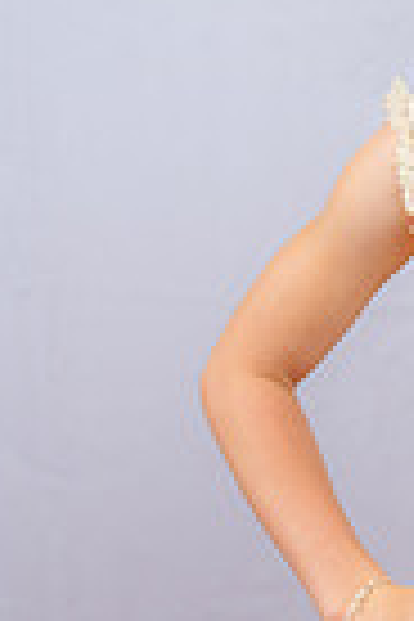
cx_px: 560
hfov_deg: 6.7
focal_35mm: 202
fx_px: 3484
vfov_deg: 10.2
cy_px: 315
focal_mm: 62
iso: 250
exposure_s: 1/160
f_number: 6.3
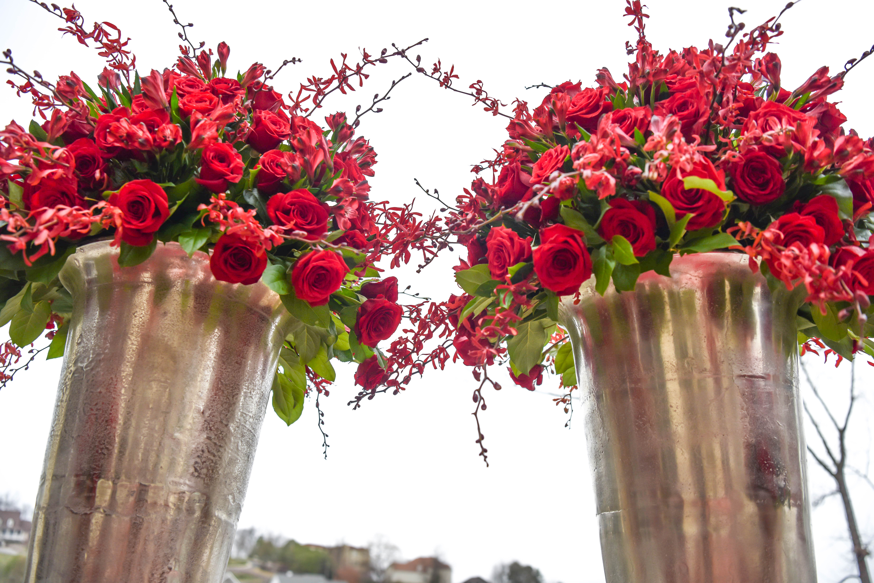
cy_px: 292
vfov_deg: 42.4
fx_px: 753
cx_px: 437
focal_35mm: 31
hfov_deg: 60.3
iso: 160
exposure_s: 1/160
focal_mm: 31
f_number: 3.5
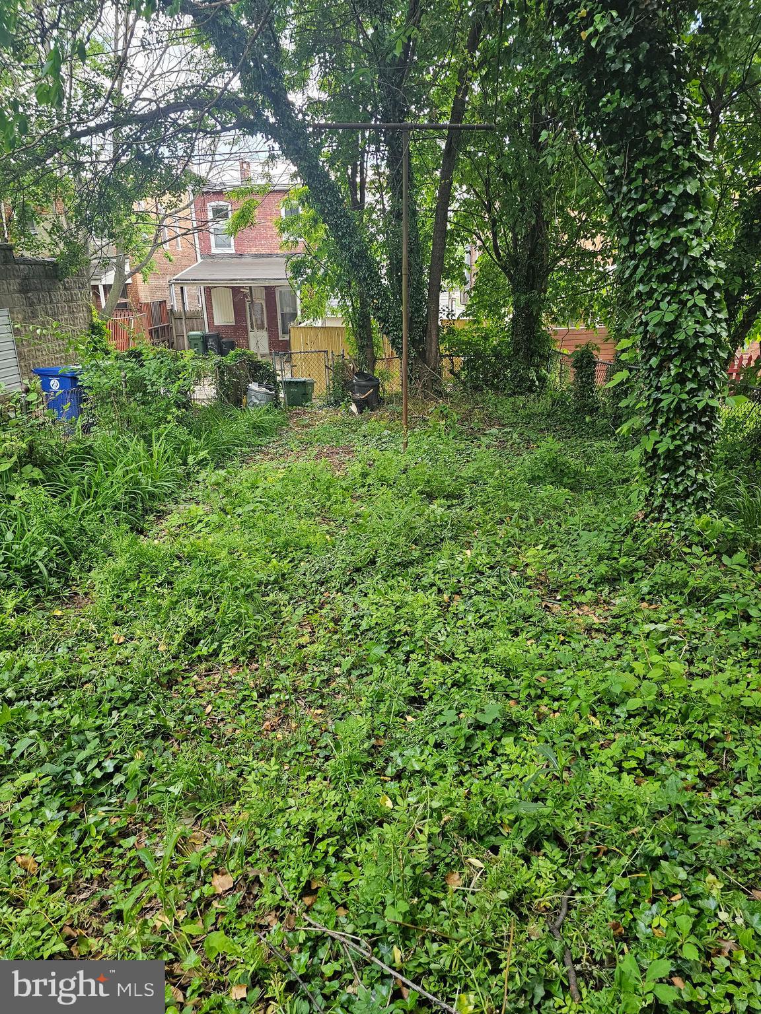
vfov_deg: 73.9
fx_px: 674
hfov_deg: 58.9
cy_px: 507
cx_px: 380
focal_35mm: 23
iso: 160
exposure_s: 1/207
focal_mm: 6.3
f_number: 1.7
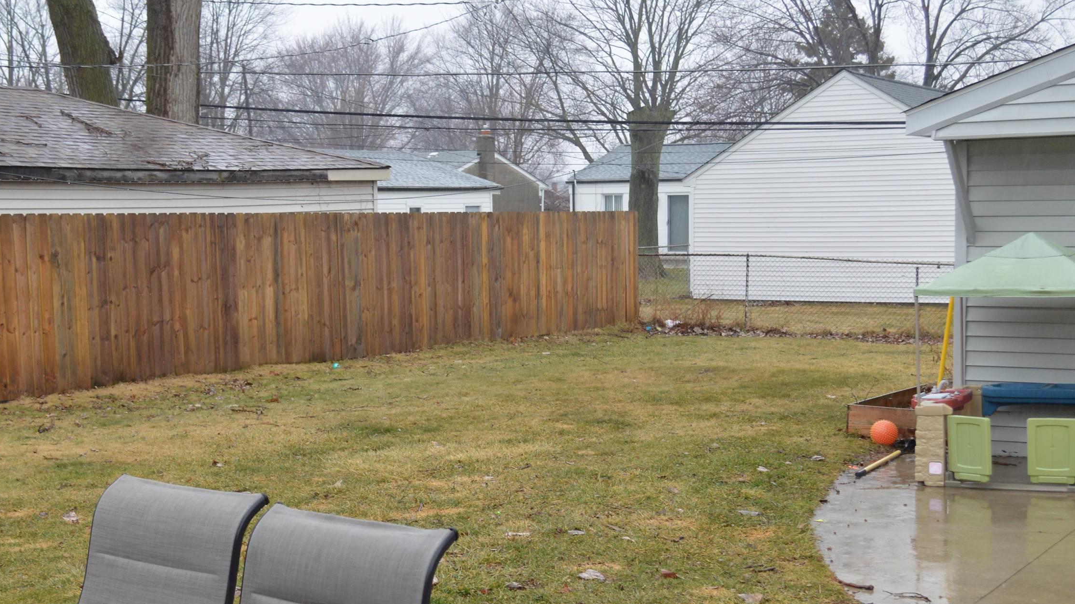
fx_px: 1596
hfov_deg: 37.2
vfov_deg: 21.3
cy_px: 433
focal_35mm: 56
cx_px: 501
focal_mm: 26
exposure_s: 1/100
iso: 400
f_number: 5
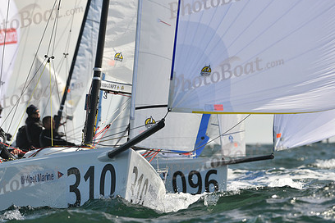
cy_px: 127
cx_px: 126
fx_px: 4103
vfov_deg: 3.1
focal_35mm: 441
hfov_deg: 4.7
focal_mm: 310
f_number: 6.3
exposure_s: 1/1250
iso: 250
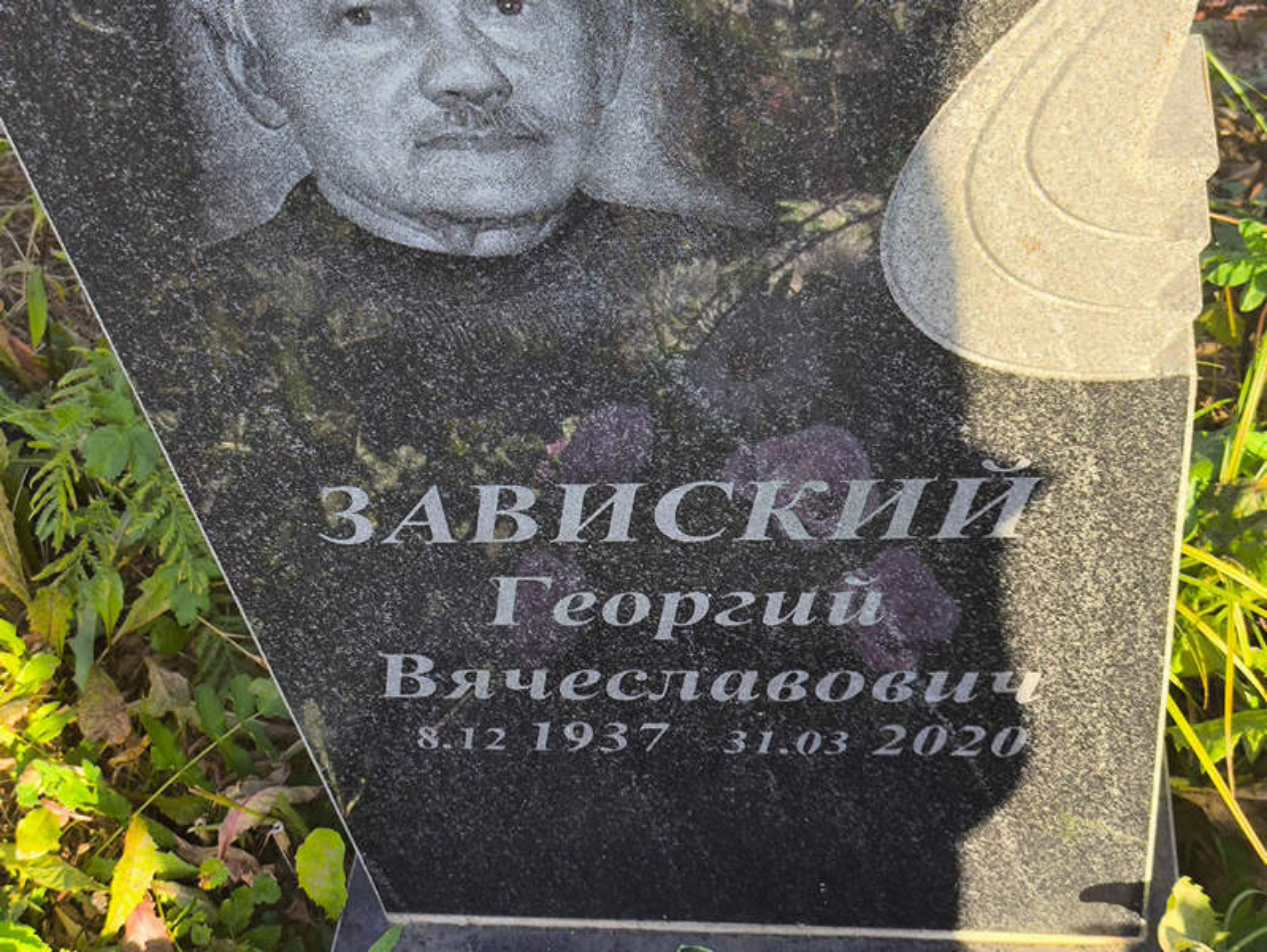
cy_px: 476
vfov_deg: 29.1
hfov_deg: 38.2
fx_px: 1831
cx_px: 634
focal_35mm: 50
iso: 50
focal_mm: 4.71
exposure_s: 1/470
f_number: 1.7
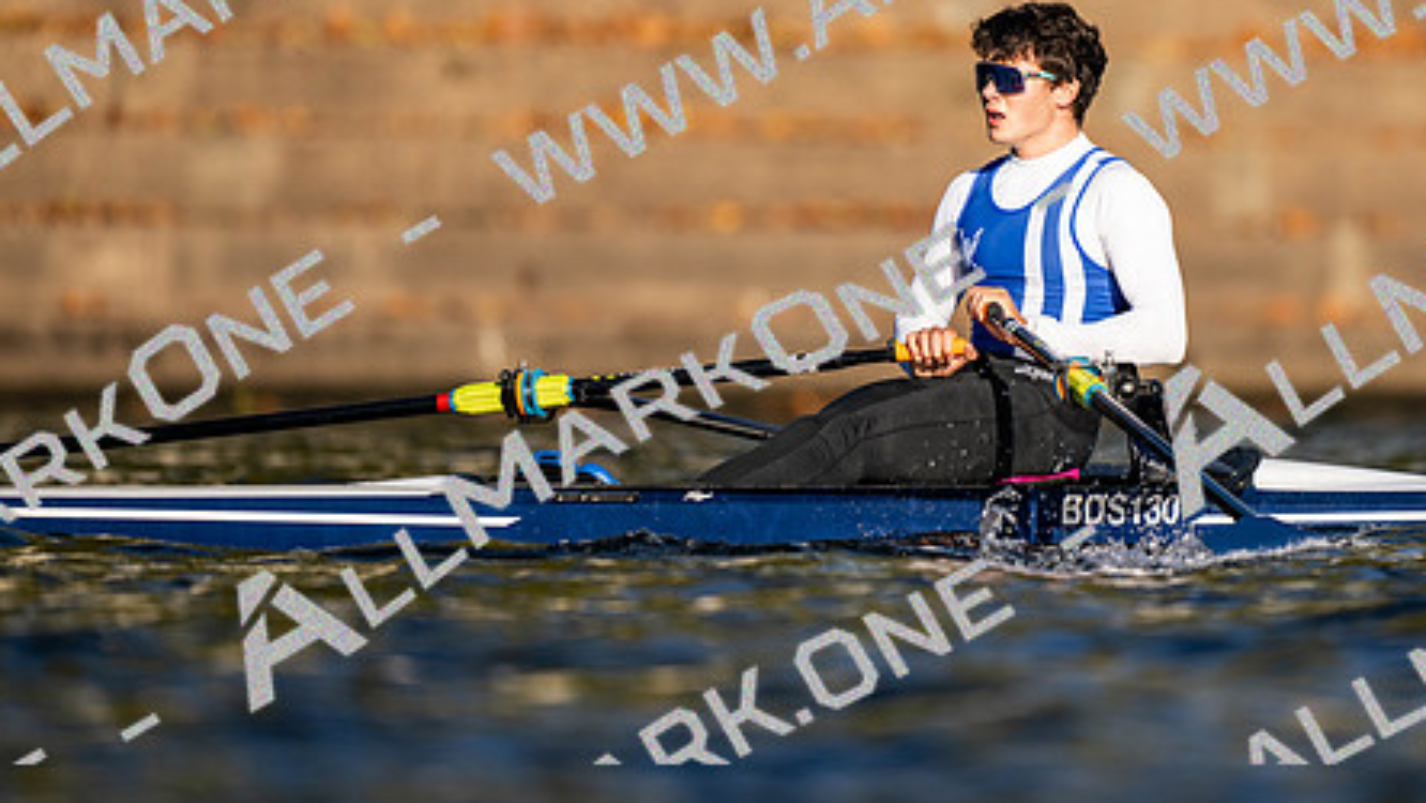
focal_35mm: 822
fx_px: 31089
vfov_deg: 1.5
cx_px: 890
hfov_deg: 2.6
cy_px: 214
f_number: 4
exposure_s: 1/2500
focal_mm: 600
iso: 140
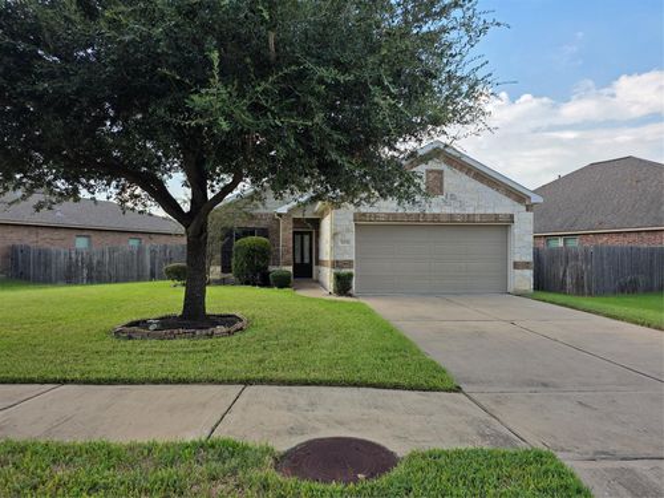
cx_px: 332
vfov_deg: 58.9
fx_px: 441
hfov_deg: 73.9
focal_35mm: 23
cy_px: 249
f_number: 1.7
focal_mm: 6.25
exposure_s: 1/2391
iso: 80
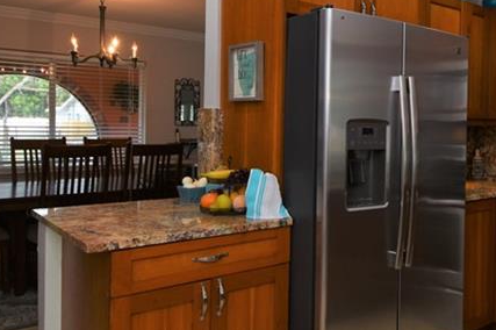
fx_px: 496
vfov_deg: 36.6
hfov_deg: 50.7
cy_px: 120
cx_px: 378
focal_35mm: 36
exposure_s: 1/60
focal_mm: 10
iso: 160
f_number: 4.5
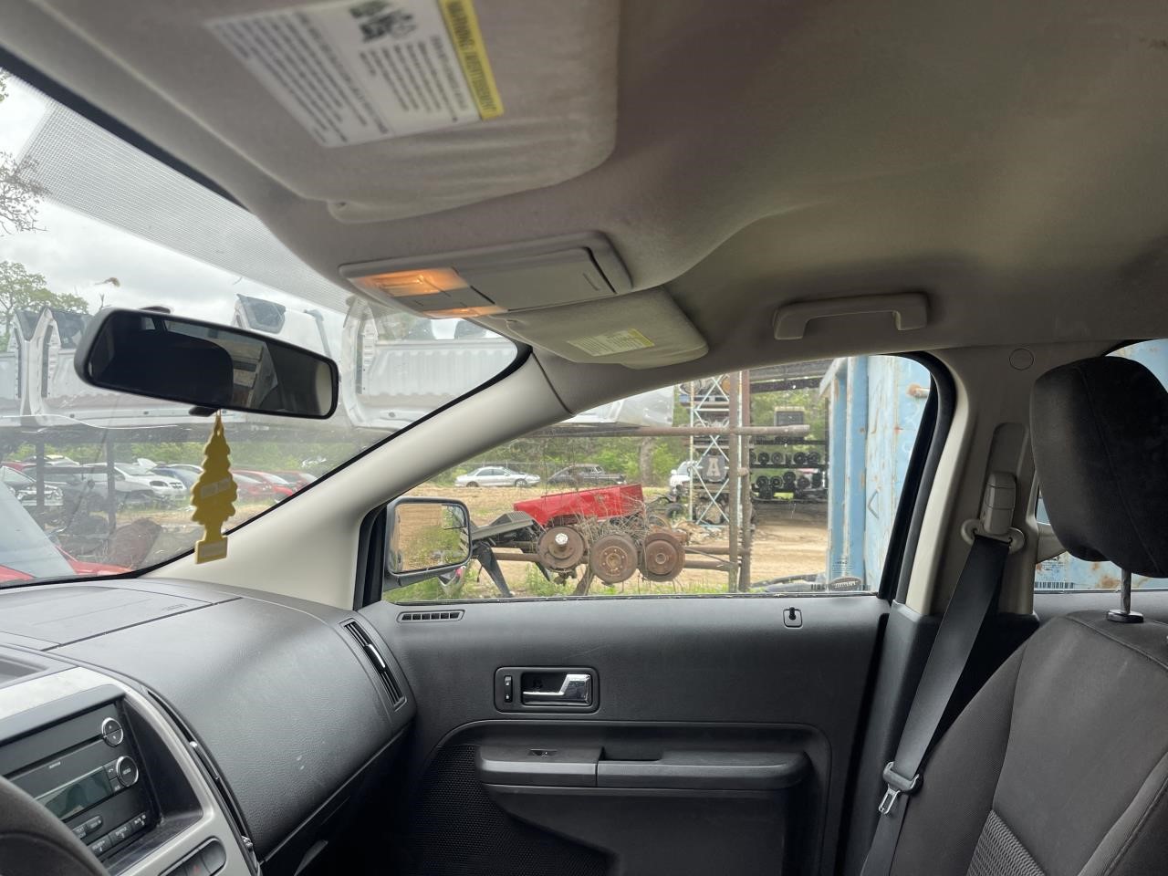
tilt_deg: -0.4
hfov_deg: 69.4
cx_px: 584
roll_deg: -1.2
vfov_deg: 54.9
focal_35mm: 25
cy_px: 438
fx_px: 844
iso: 32
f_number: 1.6
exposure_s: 1/472
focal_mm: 5.1
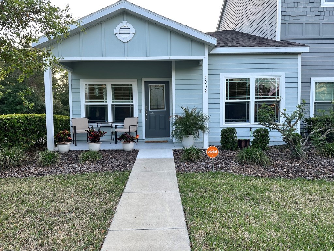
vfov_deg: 56.8
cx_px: 167
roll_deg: +0.5
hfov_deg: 71.6
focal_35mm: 24
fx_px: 232
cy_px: 126
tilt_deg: -3.1
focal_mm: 6.86
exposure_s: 1/404
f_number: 1.78
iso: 80
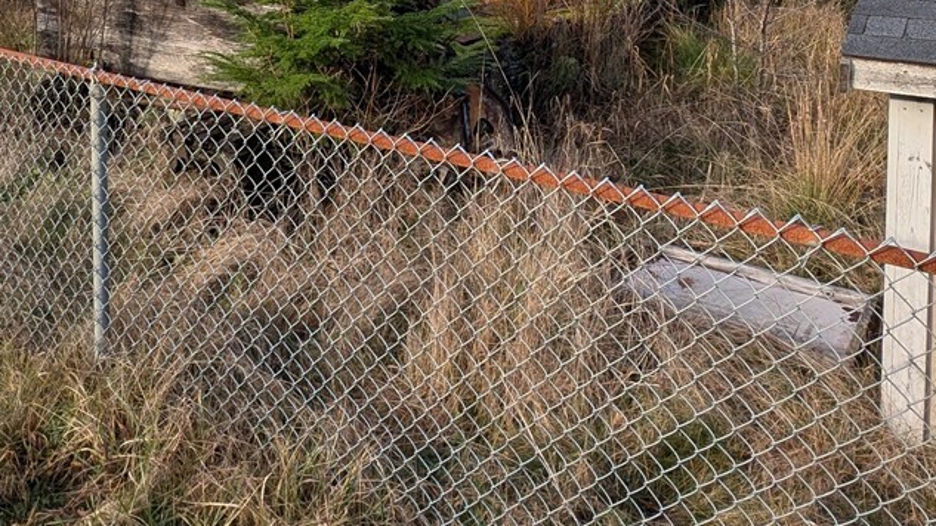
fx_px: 819
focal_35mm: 33
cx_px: 399
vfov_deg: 31.6
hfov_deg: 59.2
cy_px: -51
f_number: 1.95
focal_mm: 2.23
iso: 41
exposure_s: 1/573
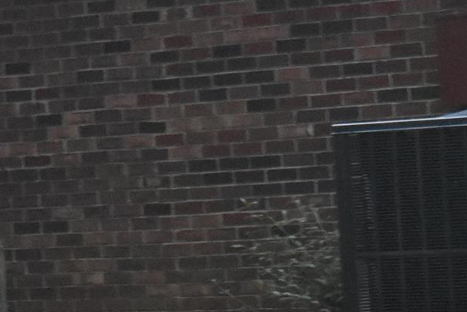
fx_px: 3918
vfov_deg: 4.5
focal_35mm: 302
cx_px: 413
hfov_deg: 6.8
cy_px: -109
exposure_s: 1/60
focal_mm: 40
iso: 3200
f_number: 4.8
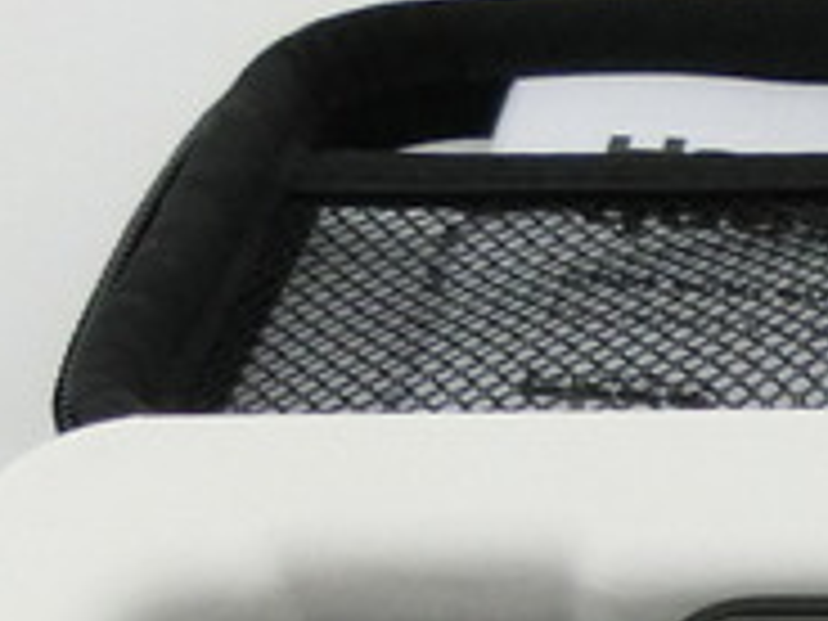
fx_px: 3899
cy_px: 1359
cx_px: 1174
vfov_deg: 8.5
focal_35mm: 163
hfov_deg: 11.7
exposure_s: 1/125
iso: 250
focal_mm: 4.5
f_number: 3.5
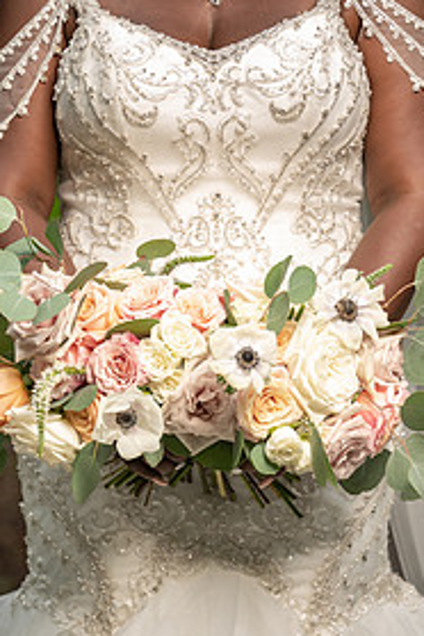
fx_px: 5618
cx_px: 212
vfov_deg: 6.5
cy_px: 324
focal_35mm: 318
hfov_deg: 4.3
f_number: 4
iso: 640
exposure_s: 1/200
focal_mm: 197
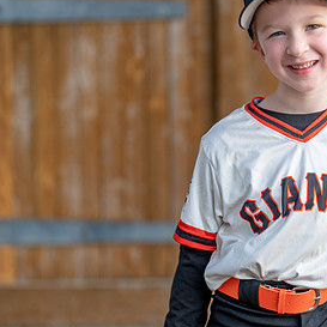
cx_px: 312
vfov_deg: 16.7
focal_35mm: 104
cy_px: 146
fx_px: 1111
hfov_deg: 16.5
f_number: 1.2
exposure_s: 1/640
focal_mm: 50
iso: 100
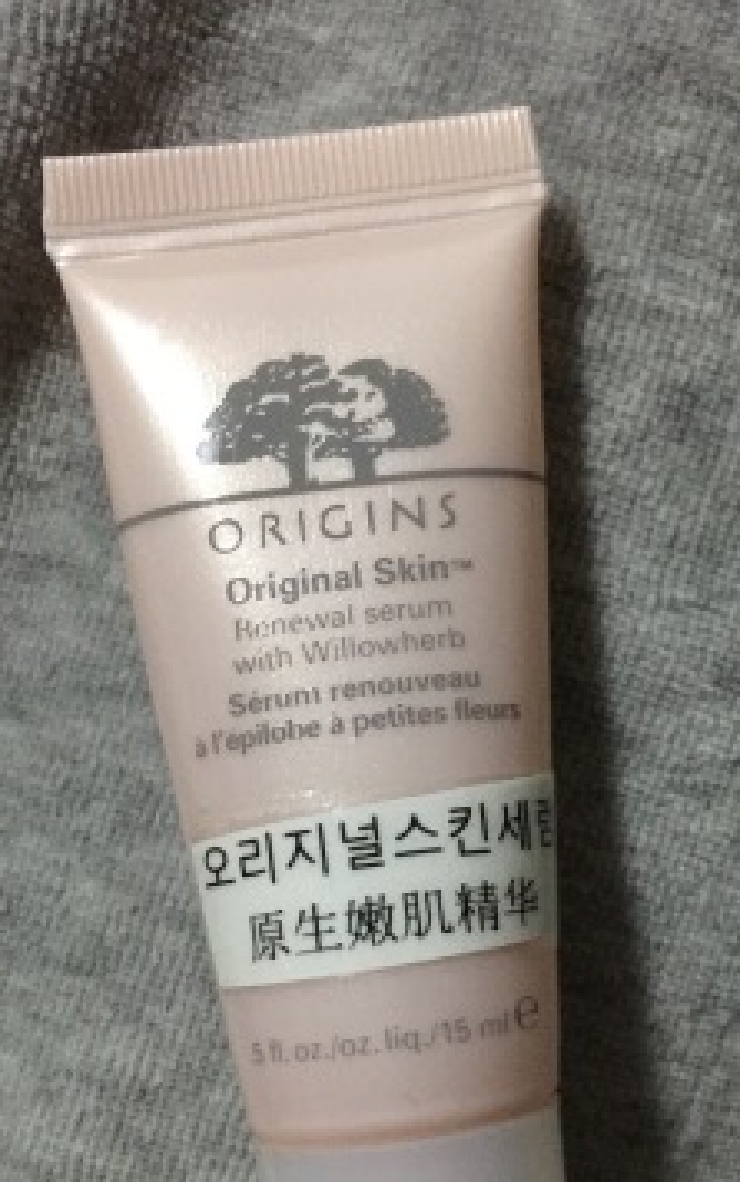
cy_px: 799
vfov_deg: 42.8
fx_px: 1482
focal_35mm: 46
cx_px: 461
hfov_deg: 27.9
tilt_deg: -79.8
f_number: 2.2
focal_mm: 4.15
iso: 200
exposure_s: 1/8
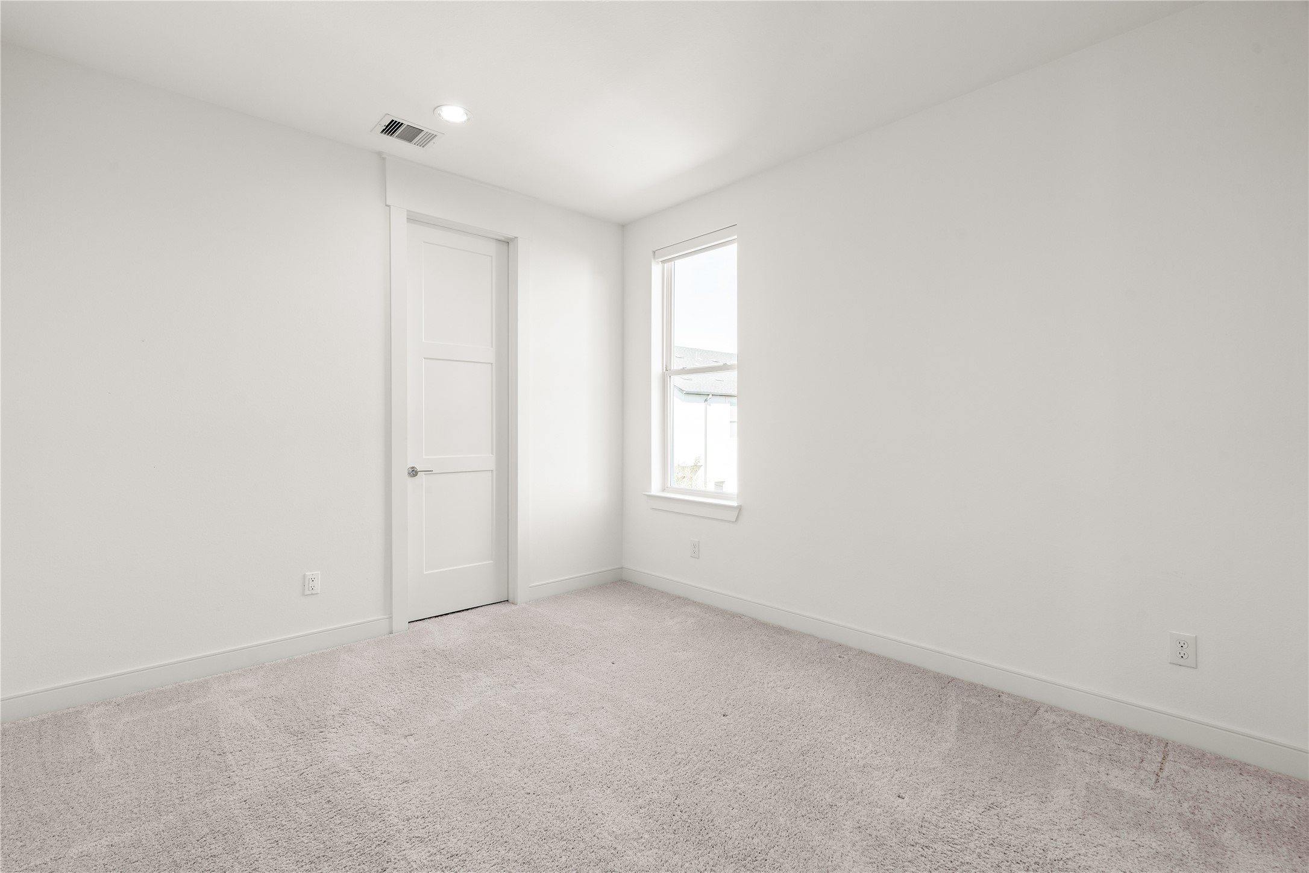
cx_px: 654
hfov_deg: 96.7
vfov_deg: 73.7
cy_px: 436
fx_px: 582
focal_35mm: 16
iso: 200
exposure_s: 1/1.25
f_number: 9
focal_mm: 16
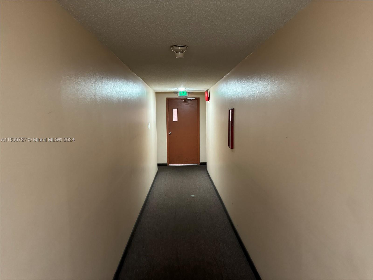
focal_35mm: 24
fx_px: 259
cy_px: 140
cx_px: 186
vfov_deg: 56.8
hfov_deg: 71.6
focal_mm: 6.86
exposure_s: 1/60
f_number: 1.78
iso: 500
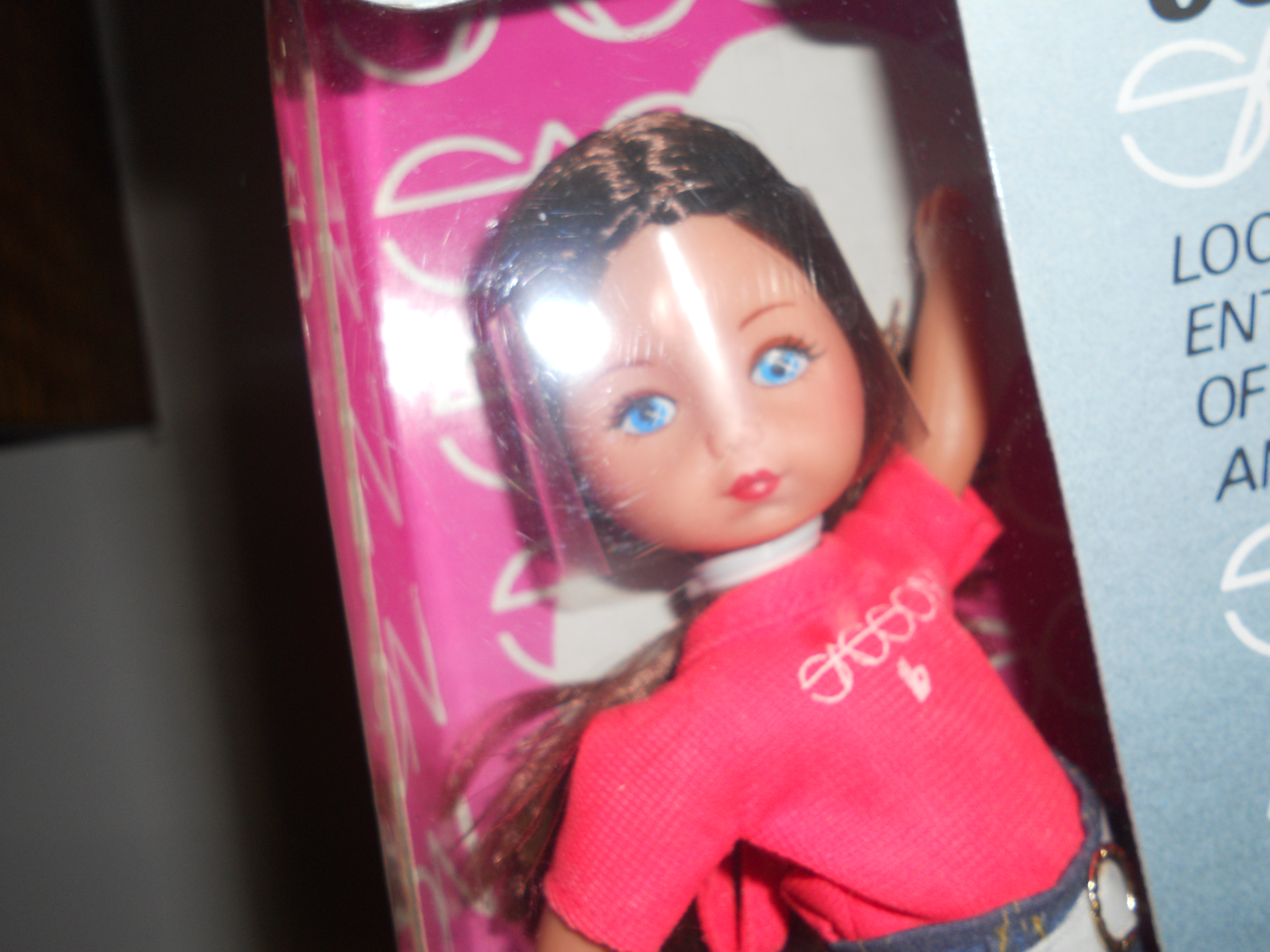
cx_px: 635
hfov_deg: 56.8
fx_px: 1174
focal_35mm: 32
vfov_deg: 44.2
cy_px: 476
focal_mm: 5.8
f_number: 8.8
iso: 80
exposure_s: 1/25
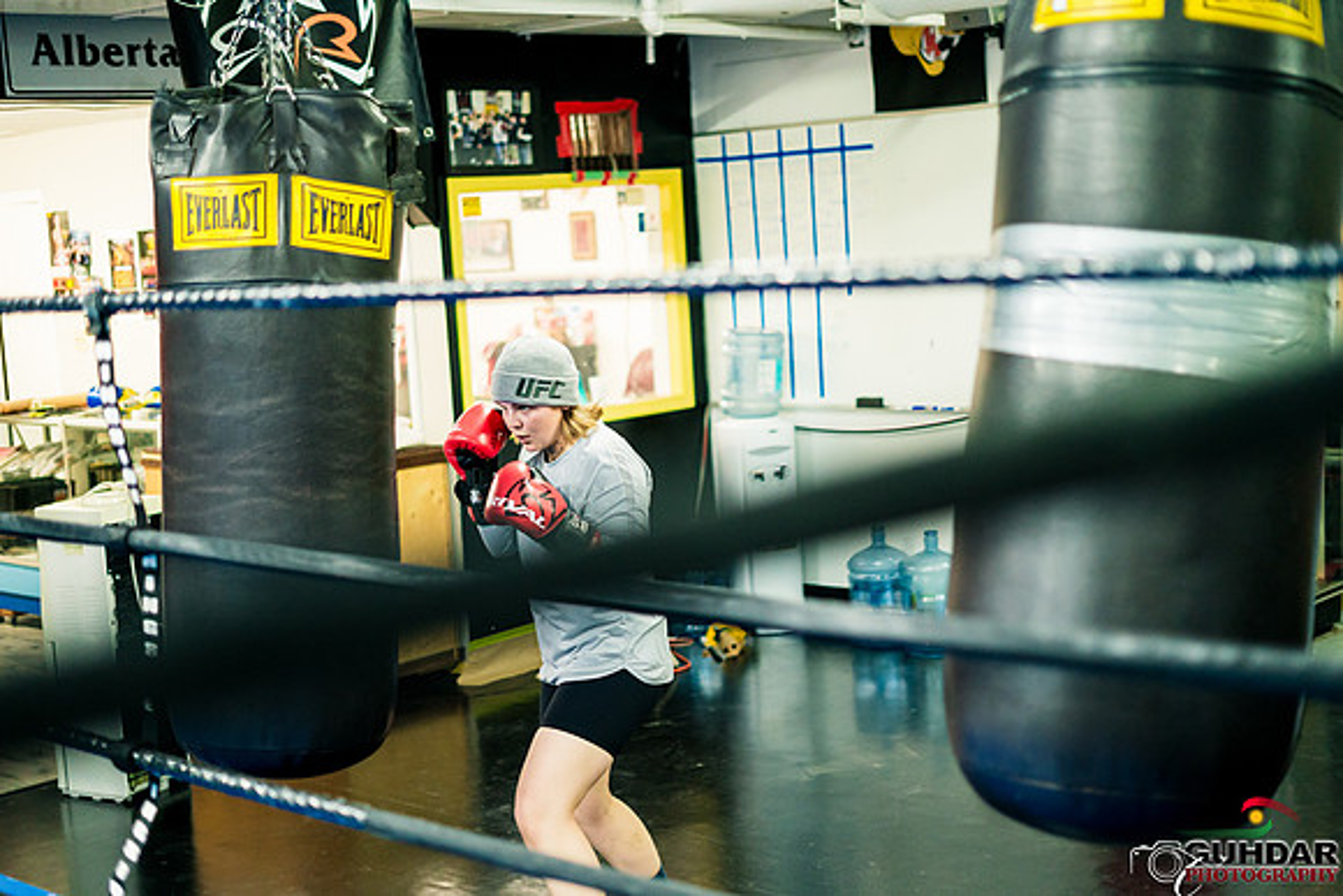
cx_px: 672
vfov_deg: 27.0
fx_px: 1866
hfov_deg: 39.6
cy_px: 448
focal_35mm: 50
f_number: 1.8
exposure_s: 1/400
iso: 2500
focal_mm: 50
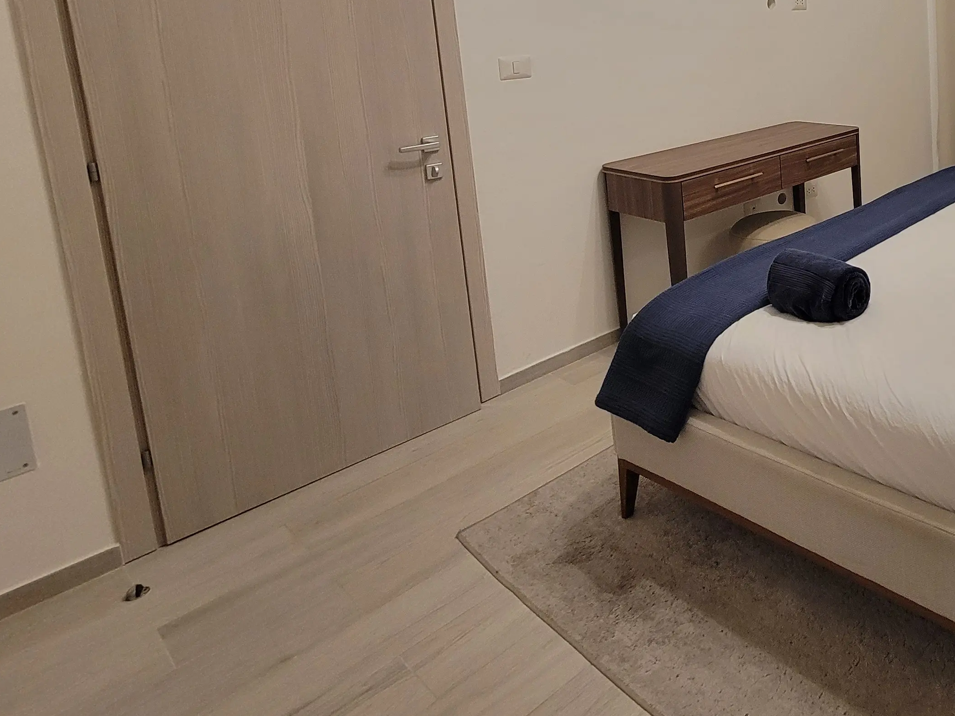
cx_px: 915
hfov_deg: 56.3
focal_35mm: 25
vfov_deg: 50.1
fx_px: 690
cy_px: 102
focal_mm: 2.2
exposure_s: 1/40
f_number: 2.2
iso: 320
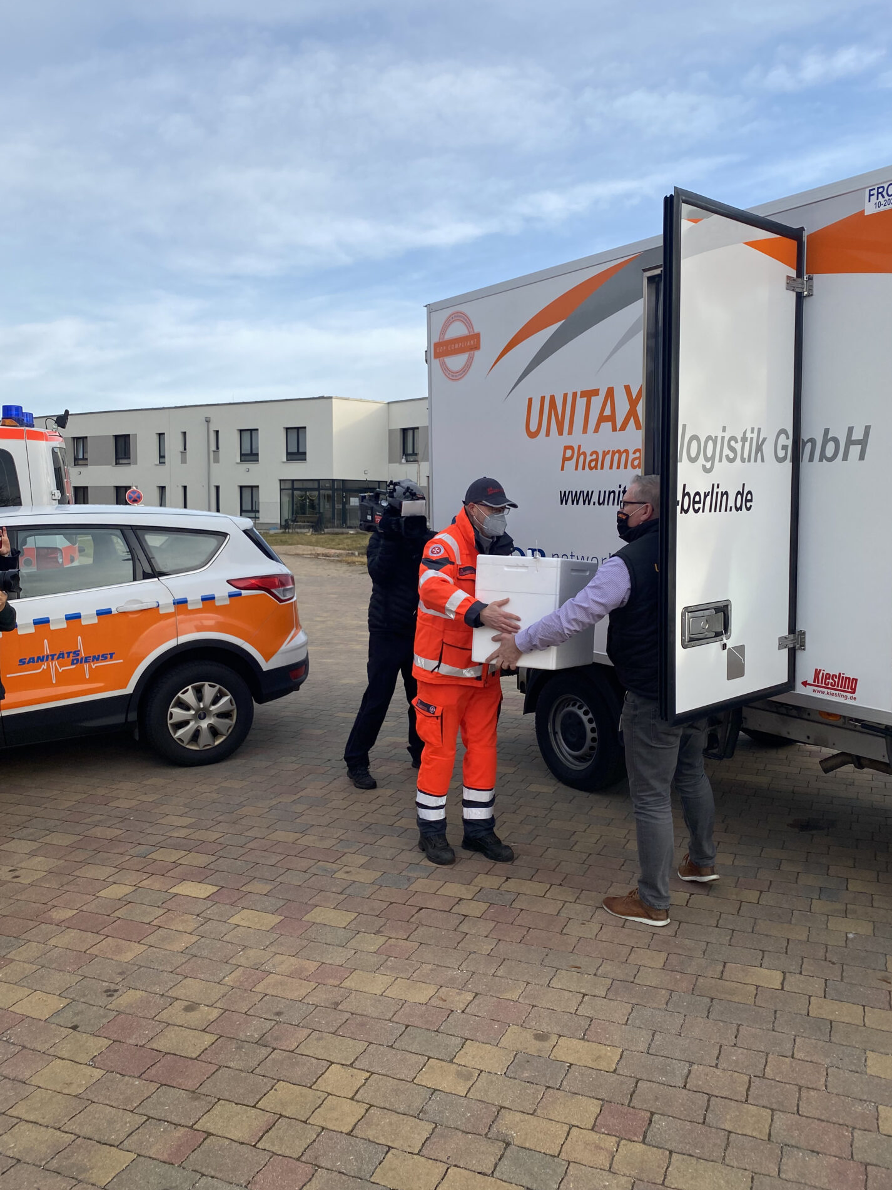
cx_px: 470
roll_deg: -1.5
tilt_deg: -3.9
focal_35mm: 28
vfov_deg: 63.4
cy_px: 582
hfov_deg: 49.7
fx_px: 962
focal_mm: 4.25
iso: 32
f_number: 1.8
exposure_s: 1/1377
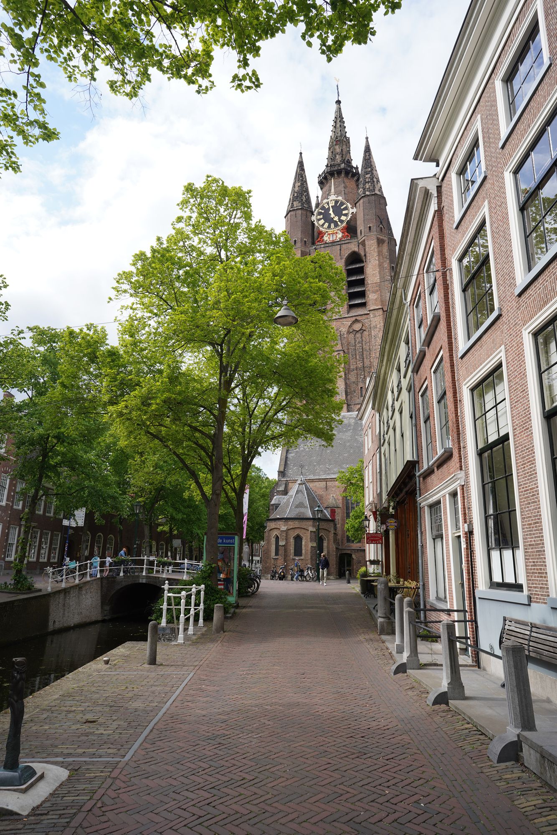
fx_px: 557
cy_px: 418
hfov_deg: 53.1
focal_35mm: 24
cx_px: 278
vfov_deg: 73.7
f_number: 9
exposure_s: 1/100
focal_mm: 24
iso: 100
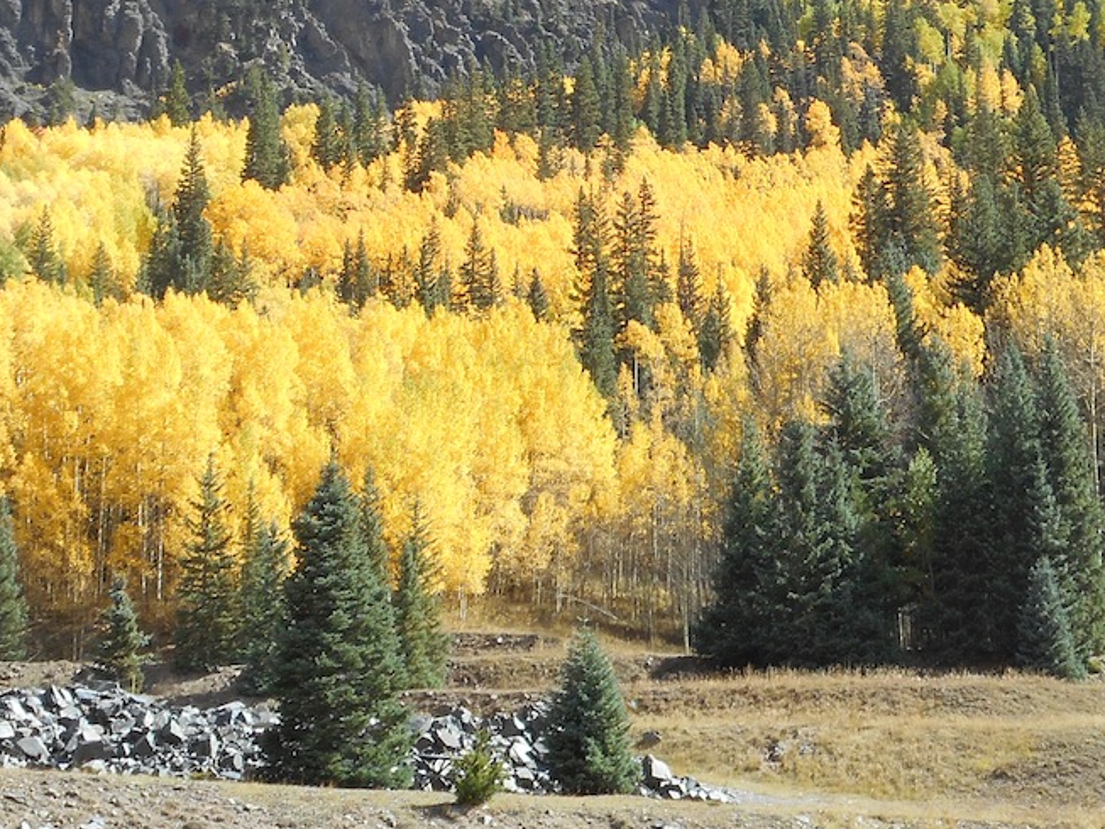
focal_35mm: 101
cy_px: -62
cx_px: 535
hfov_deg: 19.4
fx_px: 3225
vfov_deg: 14.3
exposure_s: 1/160
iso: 80
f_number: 4.7
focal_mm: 7.9
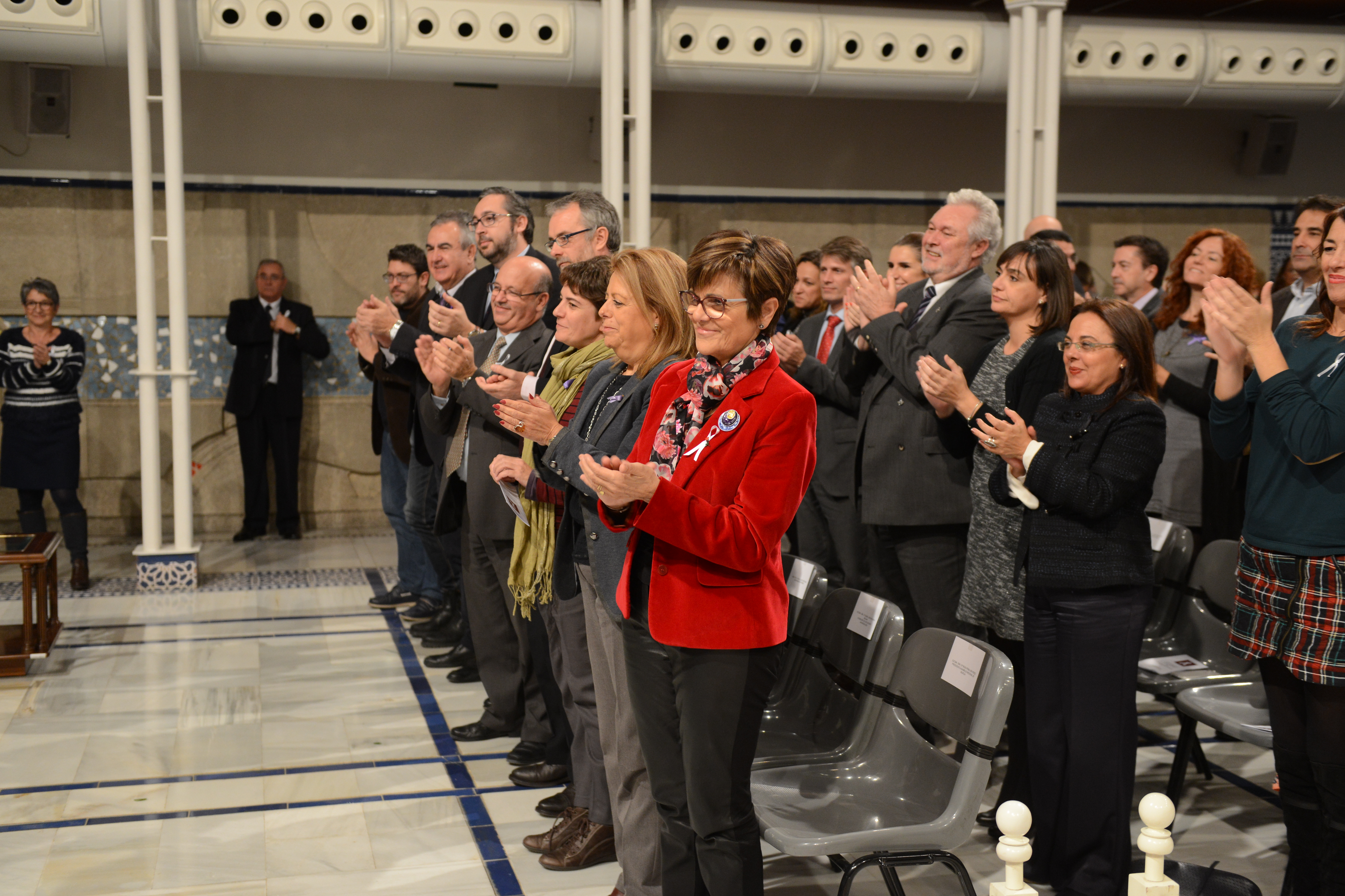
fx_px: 1681
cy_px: 447
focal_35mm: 45
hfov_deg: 43.6
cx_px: 682
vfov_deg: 29.9
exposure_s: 1/80
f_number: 3.2
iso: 1600
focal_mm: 44
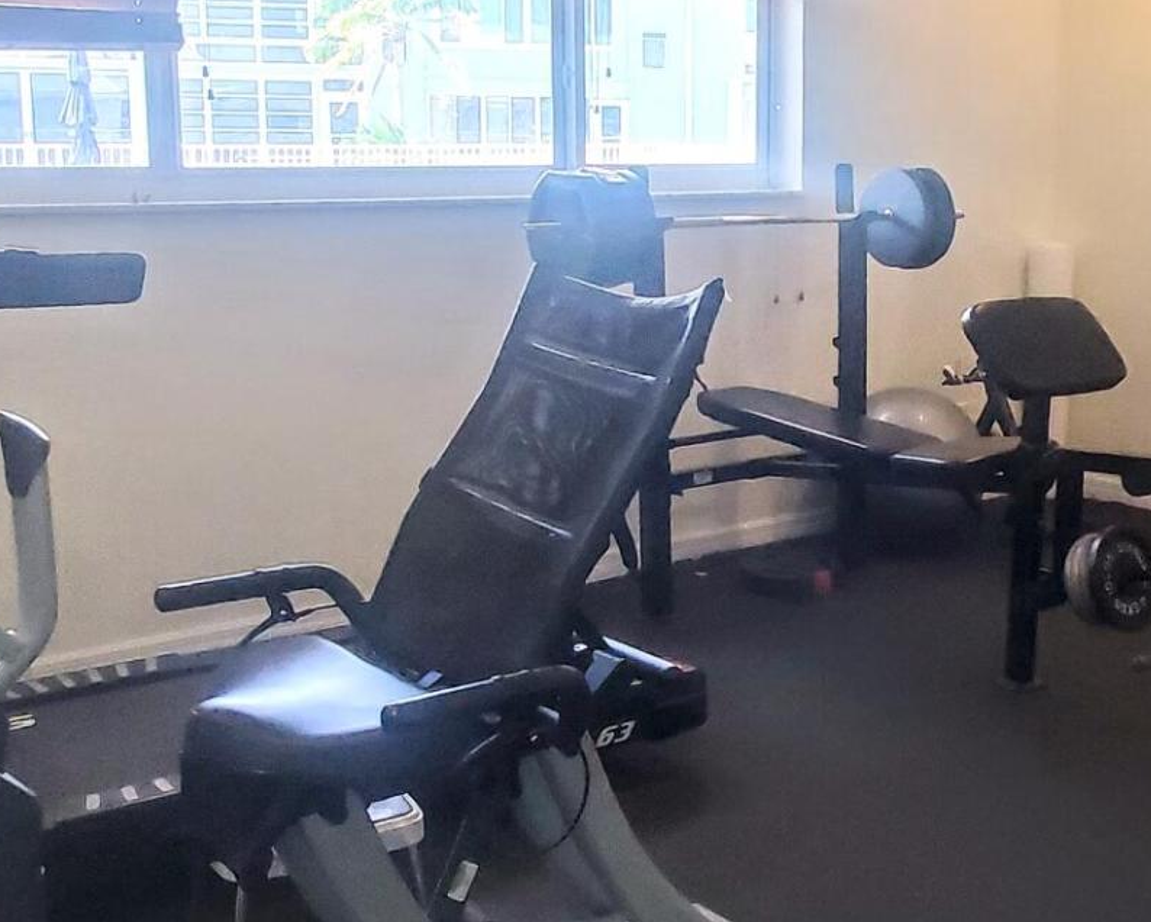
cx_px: 793
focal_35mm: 46
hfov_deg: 39.7
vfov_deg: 32.8
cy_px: 448
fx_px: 1568
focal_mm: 1.8
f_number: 2.2
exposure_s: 1/60
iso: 320
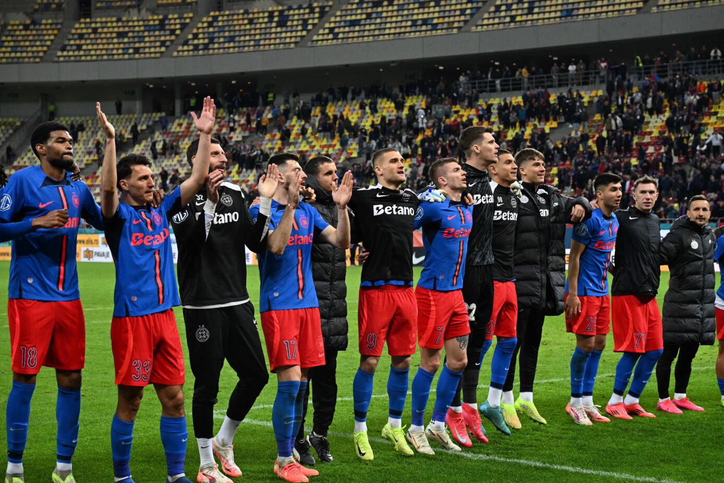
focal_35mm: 77
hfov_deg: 26.3
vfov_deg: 17.7
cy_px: 242
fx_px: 1548
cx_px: 366
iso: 4000
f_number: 5.6
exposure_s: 1/800
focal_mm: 76
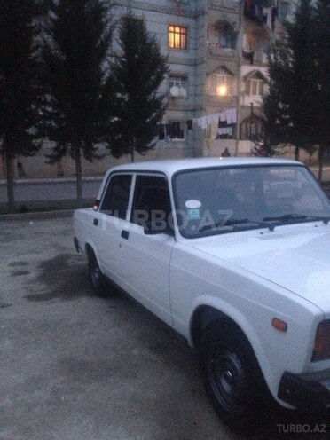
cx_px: 165
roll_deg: -1.8
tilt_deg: -4.0
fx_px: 419
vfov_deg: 55.4
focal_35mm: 33
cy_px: 220
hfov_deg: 42.9
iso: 640
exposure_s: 1/15
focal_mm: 4.12
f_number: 2.4
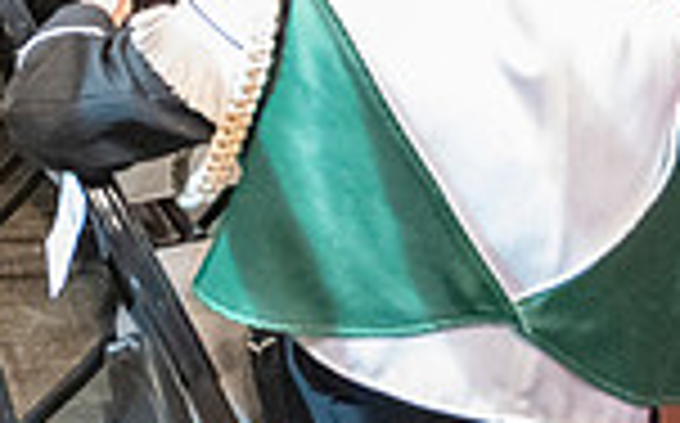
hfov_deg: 32.2
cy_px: -295
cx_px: -81
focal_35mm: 55
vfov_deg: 19.0
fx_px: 1018
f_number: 4
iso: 8000
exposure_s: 1/500
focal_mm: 14
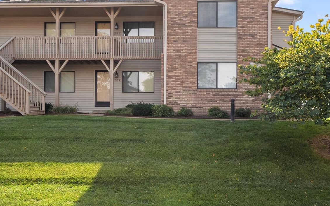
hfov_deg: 64.5
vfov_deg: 42.6
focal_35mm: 29
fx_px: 261
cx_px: 178
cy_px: 69
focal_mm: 10
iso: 400
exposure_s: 1/250
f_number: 9
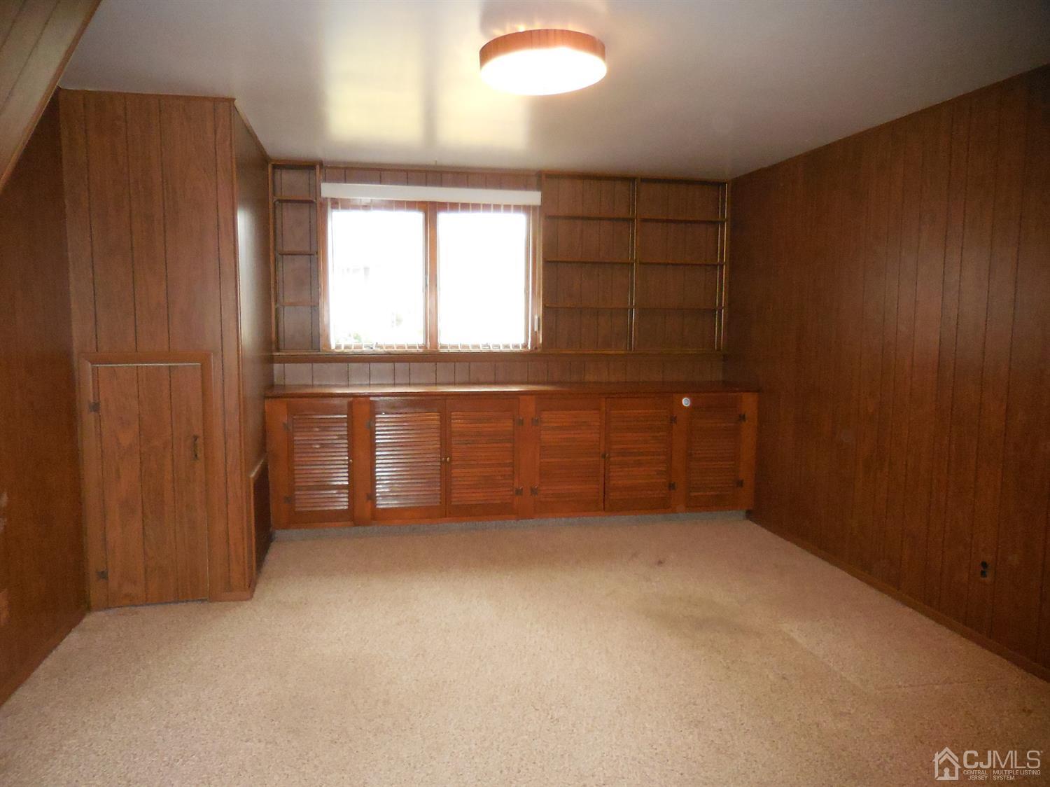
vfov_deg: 54.9
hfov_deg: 69.4
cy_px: 394
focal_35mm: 25
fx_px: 758
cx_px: 525
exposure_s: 1/25
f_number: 3.3
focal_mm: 4.5
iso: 900
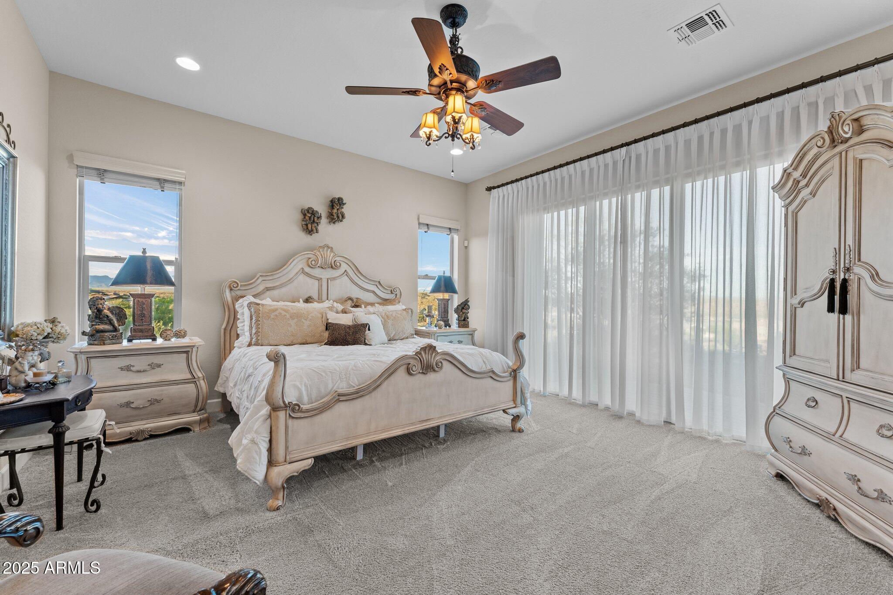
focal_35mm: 14
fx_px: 347
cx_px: 446
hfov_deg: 104.3
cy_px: 298
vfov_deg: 81.2
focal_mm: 14
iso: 400
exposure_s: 1/6
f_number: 8
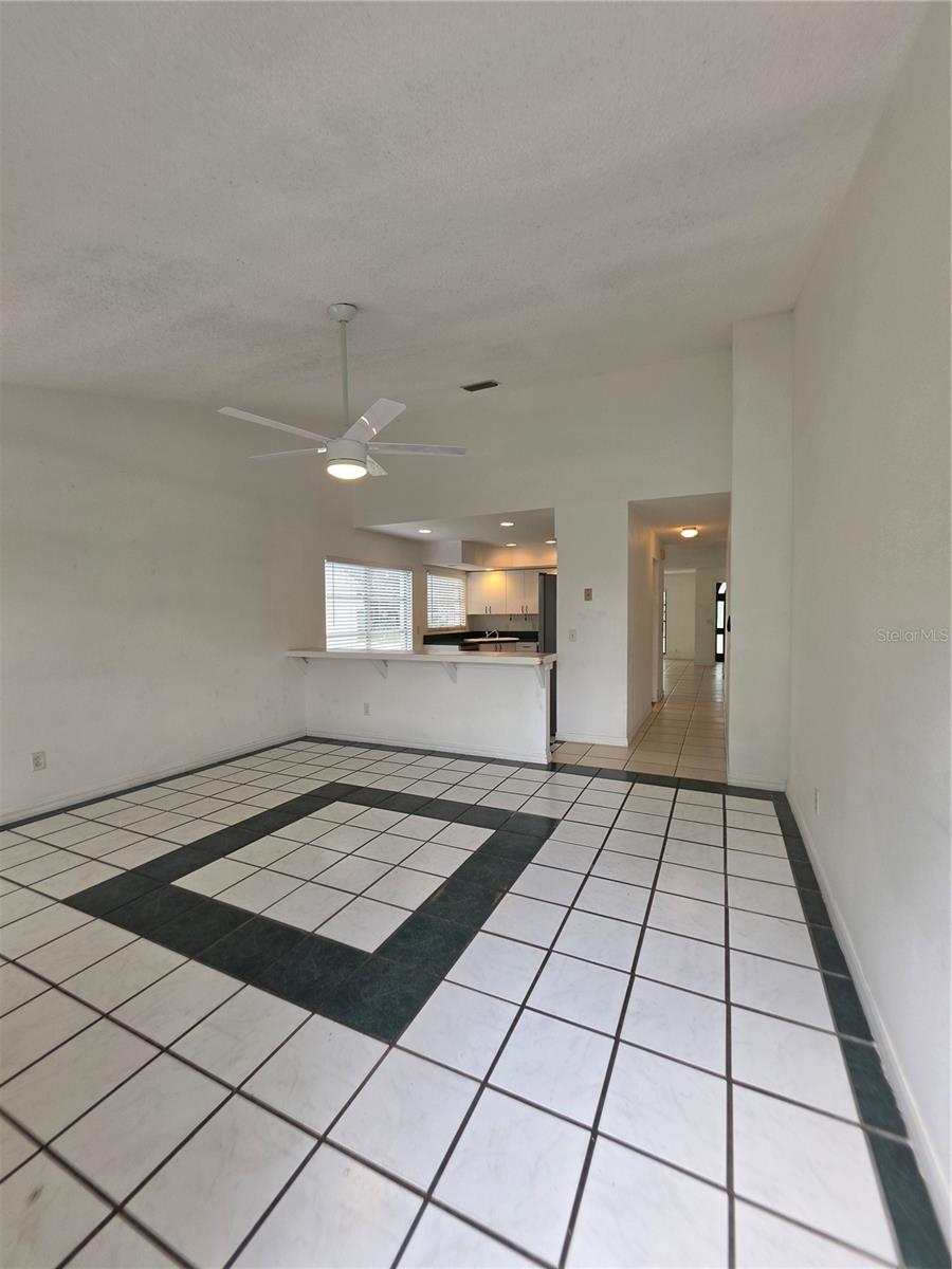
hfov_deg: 89.9
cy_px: 634
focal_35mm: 13
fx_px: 477
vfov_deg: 106.2
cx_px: 476
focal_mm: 2.2
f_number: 1.9
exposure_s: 1/120
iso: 32
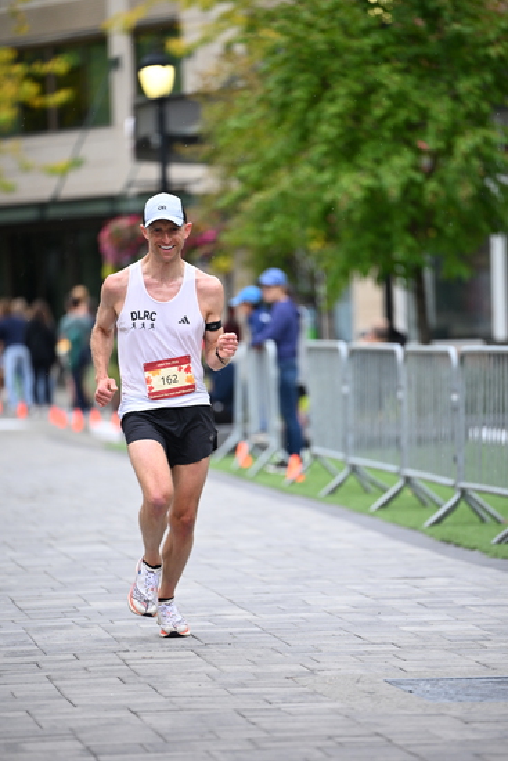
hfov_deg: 6.9
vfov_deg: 10.3
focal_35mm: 200
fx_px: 4230
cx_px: 254
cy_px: 380
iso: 1250
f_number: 2.8
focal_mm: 200
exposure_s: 1/1250
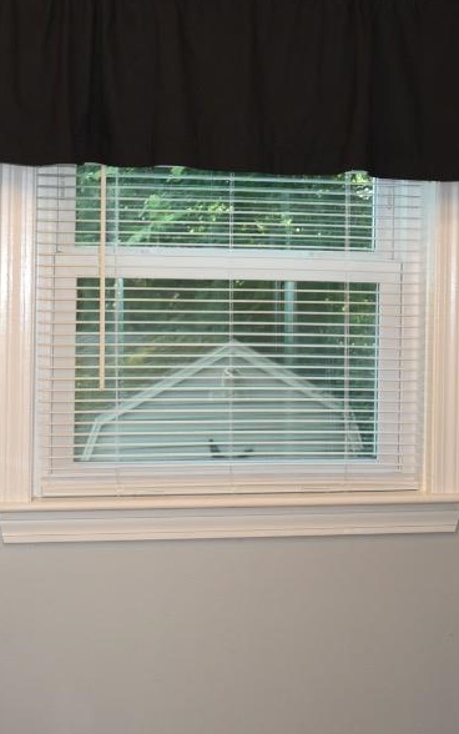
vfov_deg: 23.8
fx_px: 1740
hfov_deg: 15.0
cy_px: 306
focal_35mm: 87
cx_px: 349
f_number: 4
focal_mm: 31
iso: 320
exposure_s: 1/160
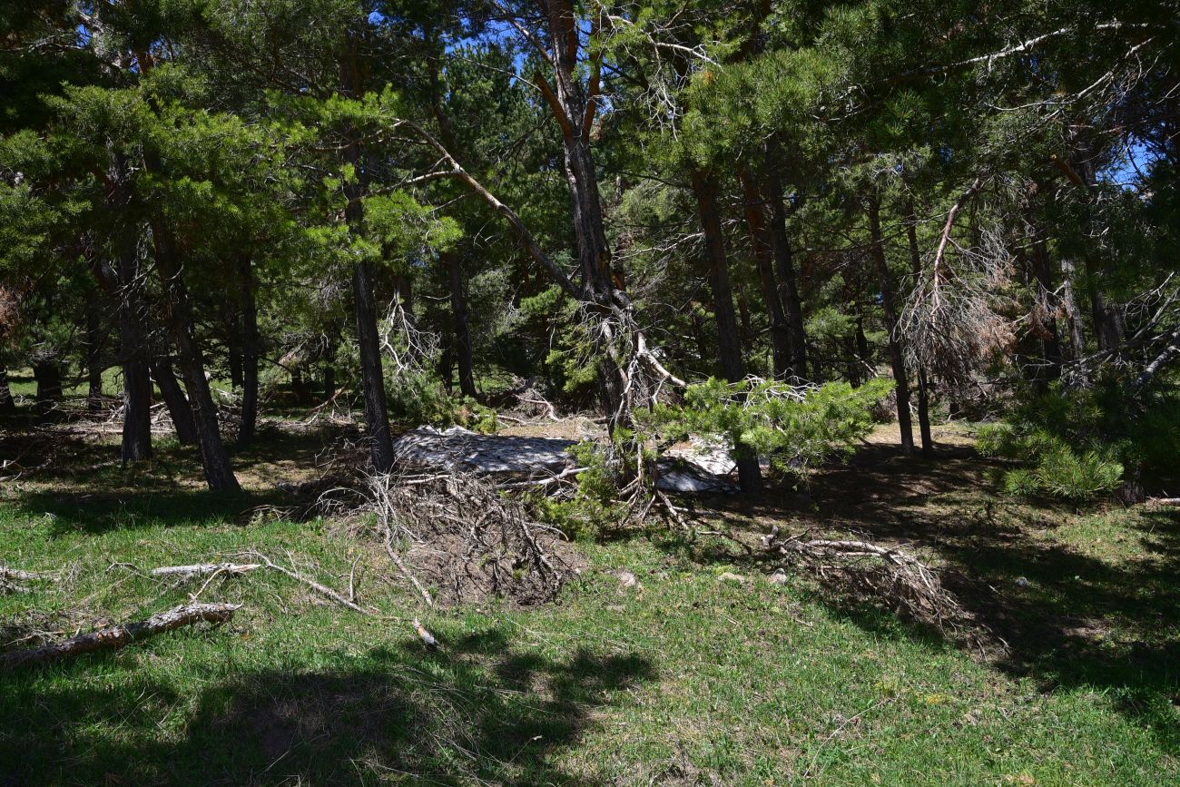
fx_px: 1639
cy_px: 394
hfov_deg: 39.6
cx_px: 590
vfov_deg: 27.0
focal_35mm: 50
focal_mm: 50
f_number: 11
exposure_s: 1/125
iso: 160
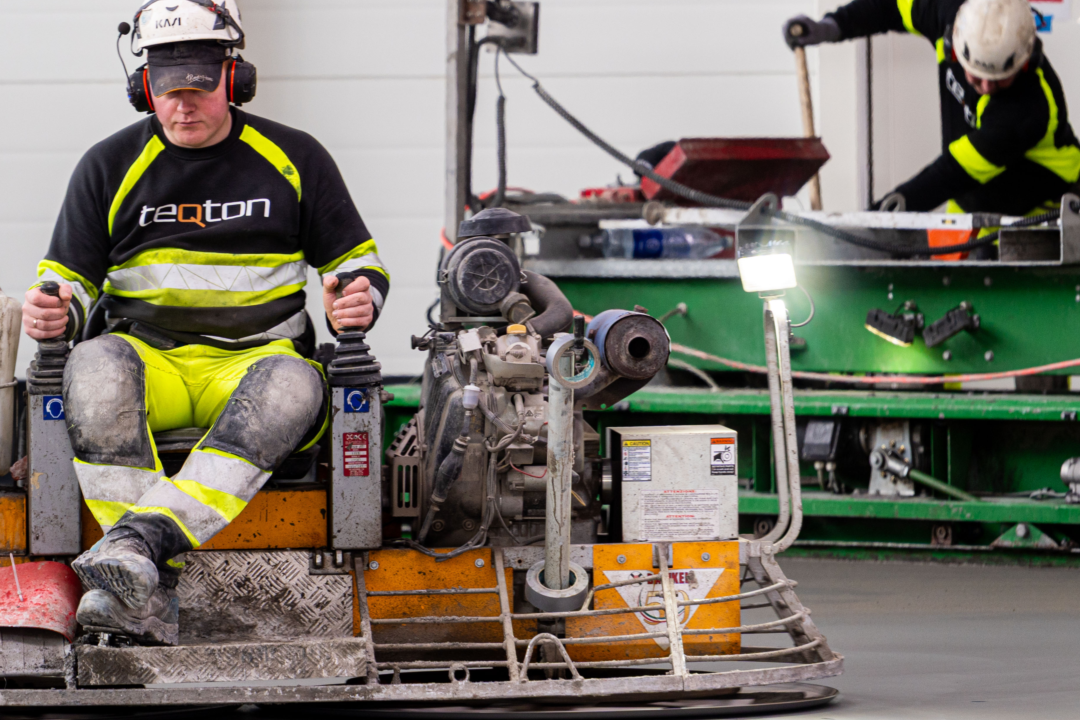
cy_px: 297
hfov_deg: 5.9
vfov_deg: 3.9
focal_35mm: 351
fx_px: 10524
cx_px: 250
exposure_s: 1/100
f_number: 2.8
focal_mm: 139
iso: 250
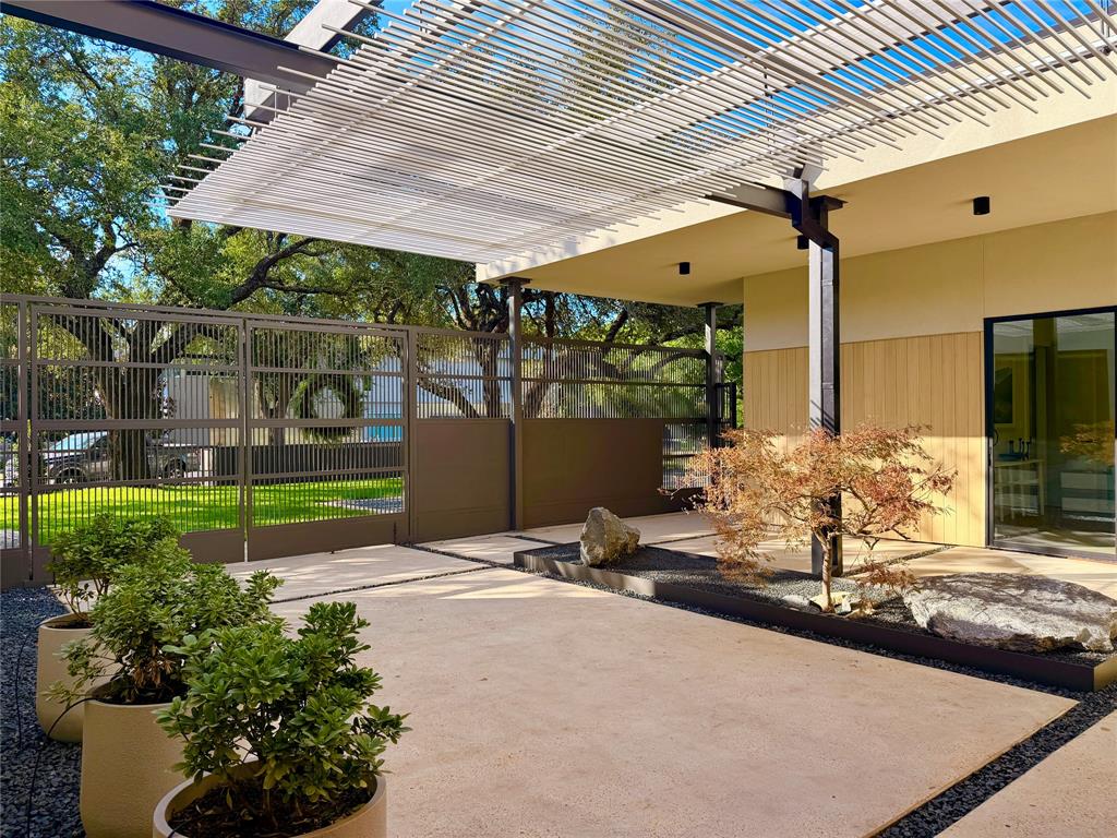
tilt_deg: -0.1
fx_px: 774
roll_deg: +0.8
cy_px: 419
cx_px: 558
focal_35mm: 24
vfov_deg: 56.8
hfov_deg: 71.6
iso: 100
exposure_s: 1/1653
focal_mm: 6.76
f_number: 1.78
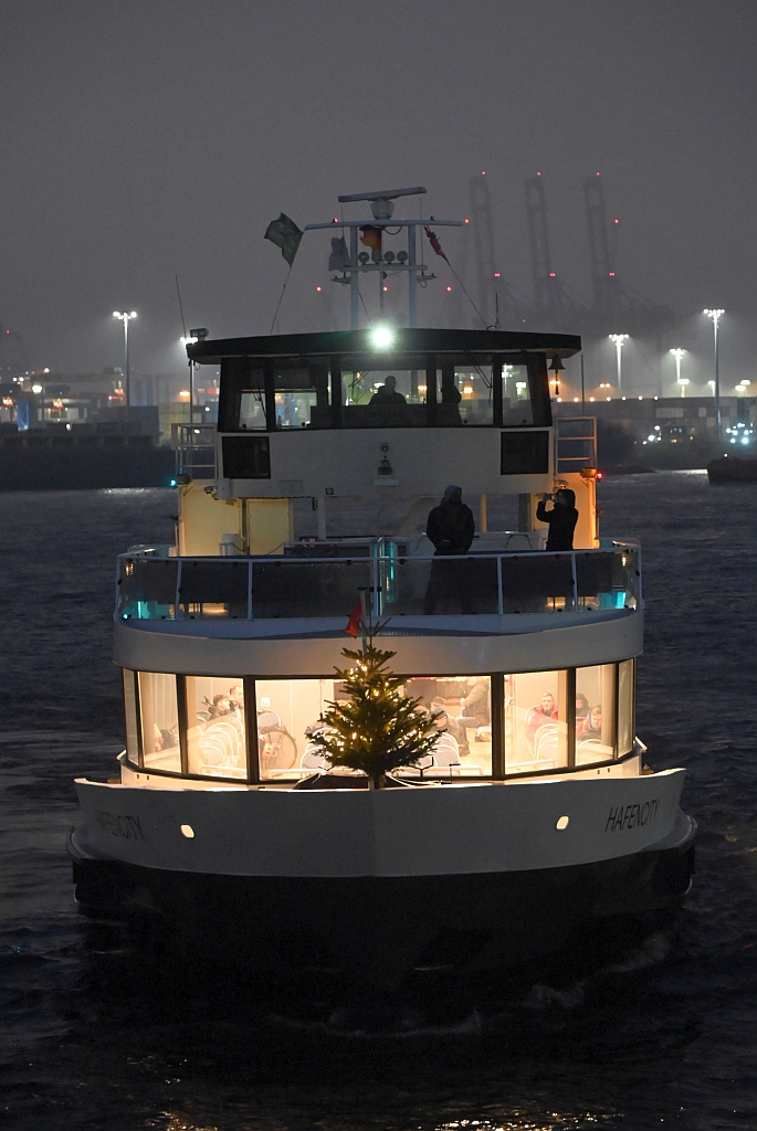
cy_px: 566
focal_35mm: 105
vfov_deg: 19.4
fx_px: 3304
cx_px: 378
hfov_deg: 13.1
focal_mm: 105
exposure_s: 1/60
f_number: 4
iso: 12800
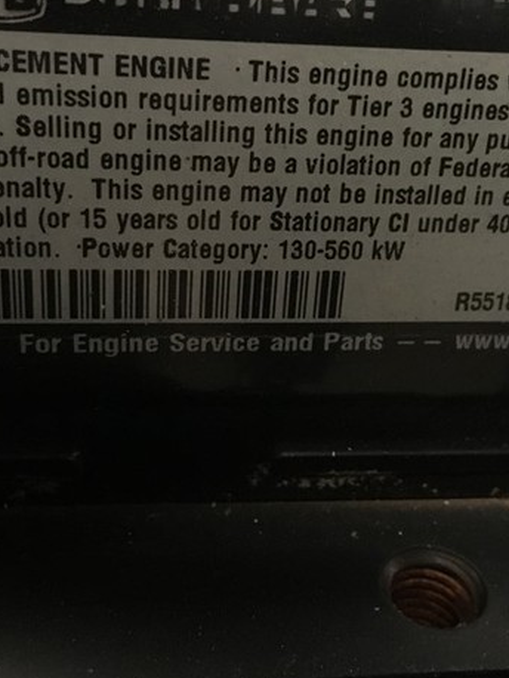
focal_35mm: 54
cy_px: 313
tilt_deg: -33.4
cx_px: 323
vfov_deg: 35.5
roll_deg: -8.7
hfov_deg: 27.0
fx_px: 1058
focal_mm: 4.15
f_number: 2.2
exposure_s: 1/15
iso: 640
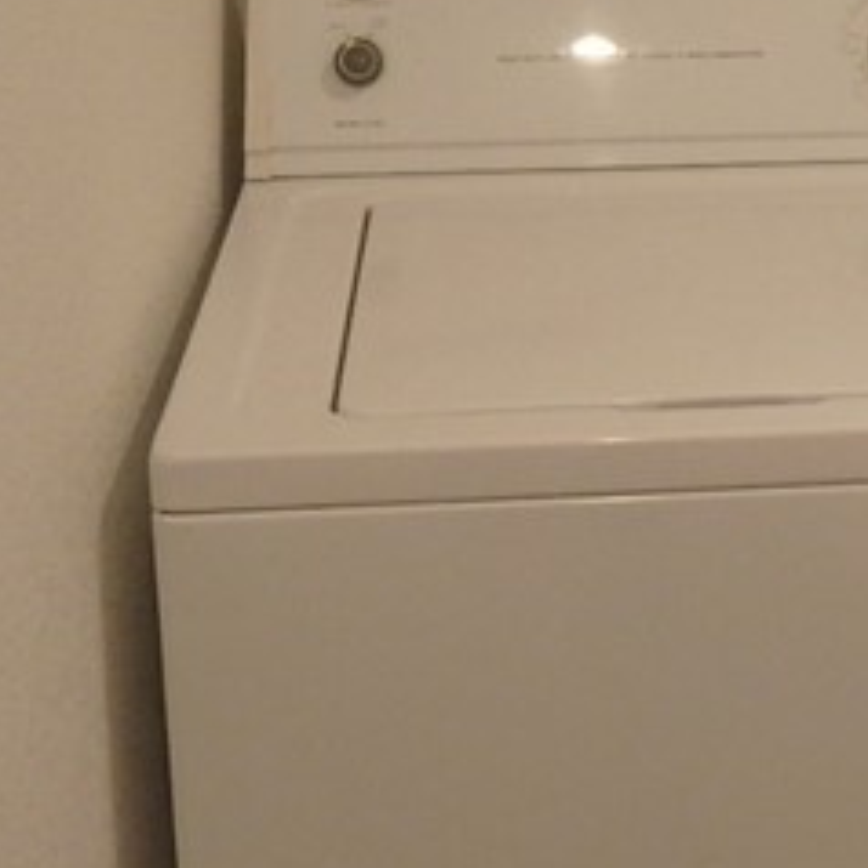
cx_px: 904
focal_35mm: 80
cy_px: 117
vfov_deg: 21.3
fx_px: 2270
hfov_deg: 20.8
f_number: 3.5
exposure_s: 1/30
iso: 320
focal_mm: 3.7
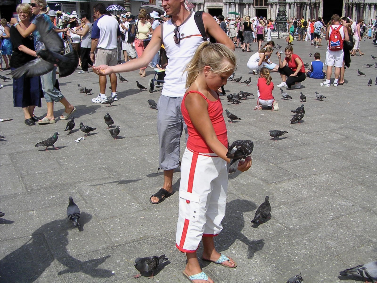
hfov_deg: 50.1
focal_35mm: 37
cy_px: 142
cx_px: 188
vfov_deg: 38.7
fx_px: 403
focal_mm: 4.8
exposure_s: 1/250
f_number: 6.7
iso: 64
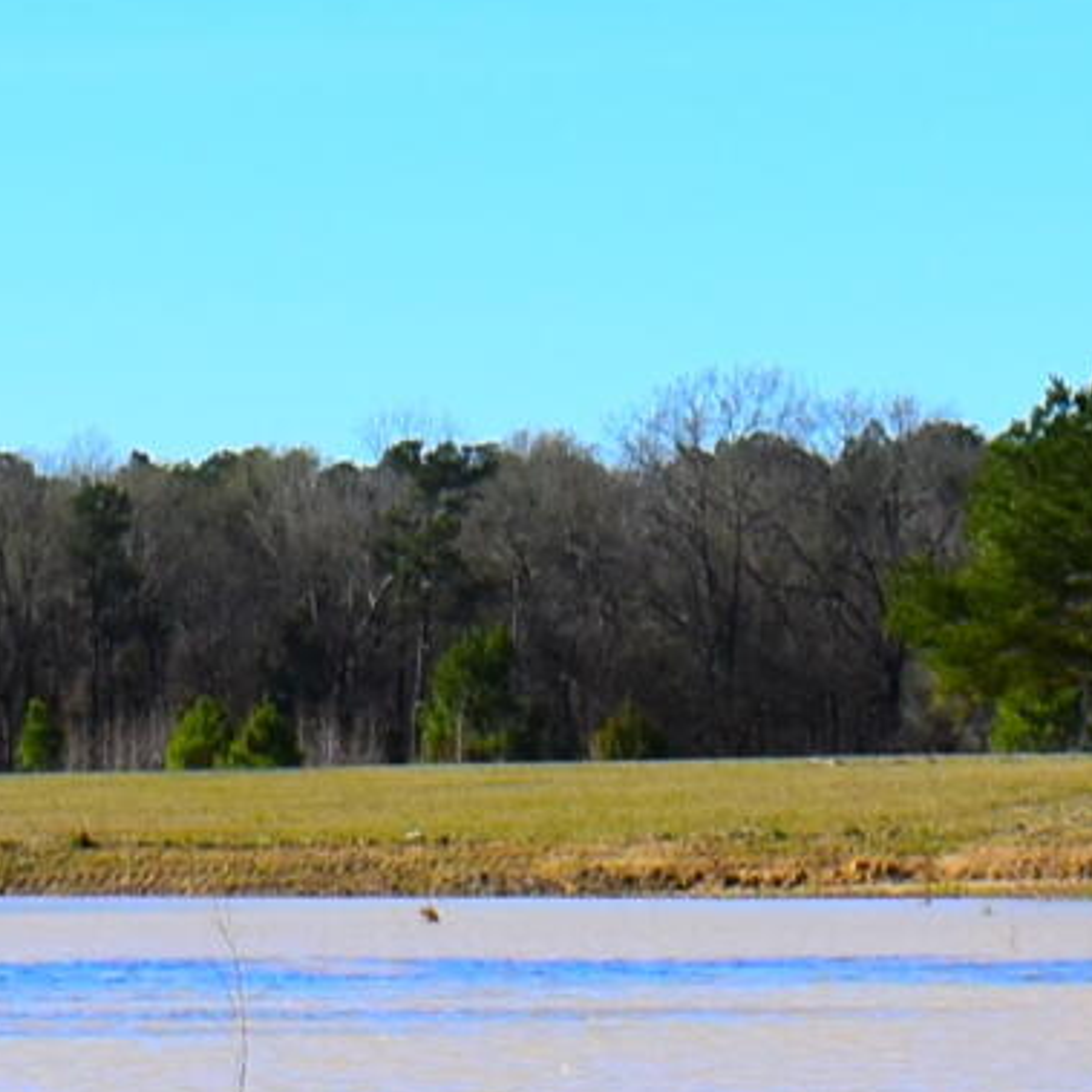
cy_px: -1148
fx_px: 7923
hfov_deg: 7.9
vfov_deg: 7.5
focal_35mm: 222
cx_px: 242
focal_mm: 22
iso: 200
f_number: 11
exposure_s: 1/500
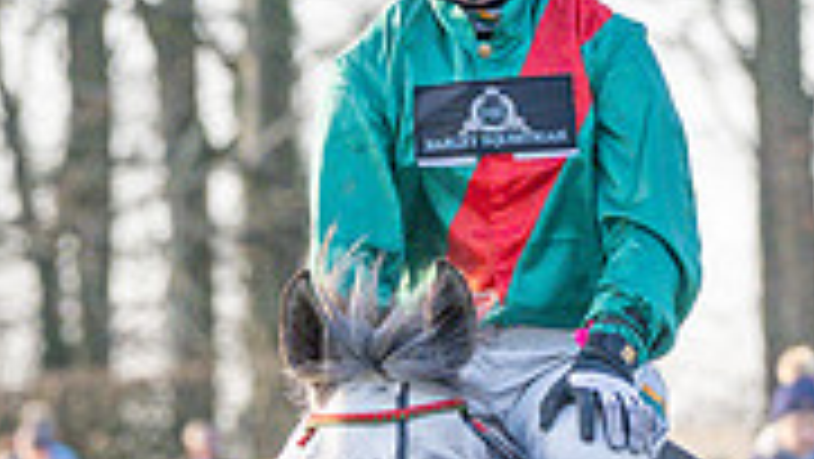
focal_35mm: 815
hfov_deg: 2.6
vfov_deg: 1.5
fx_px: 17599
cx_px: 744
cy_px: 517
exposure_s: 1/1000
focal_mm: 139
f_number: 4
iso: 800
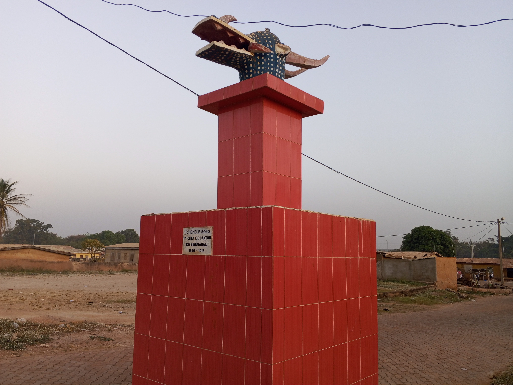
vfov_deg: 58.9
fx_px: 341
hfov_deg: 73.9
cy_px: 192
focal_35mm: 23
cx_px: 256
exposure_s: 1/100
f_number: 1.6
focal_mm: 4.19
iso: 420
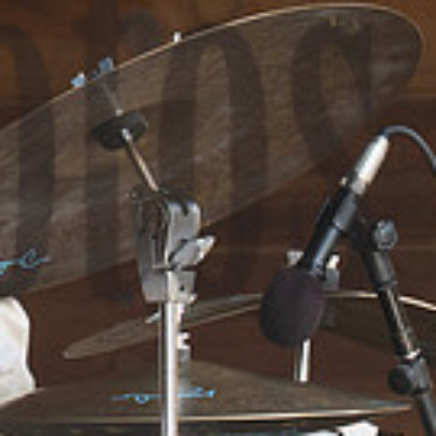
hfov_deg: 1.6
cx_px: -465
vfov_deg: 1.6
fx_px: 15575
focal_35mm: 1093
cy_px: 134
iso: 800
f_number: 8
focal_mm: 200
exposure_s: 1/160
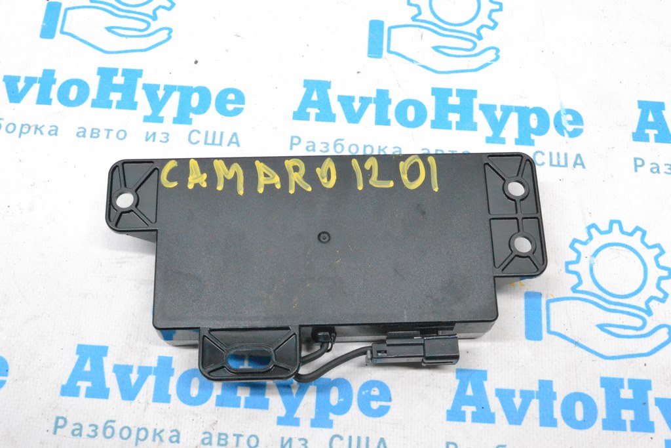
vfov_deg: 29.9
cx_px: 336
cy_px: 224
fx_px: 839
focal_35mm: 45
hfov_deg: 43.6
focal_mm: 30
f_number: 11
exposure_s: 1/125
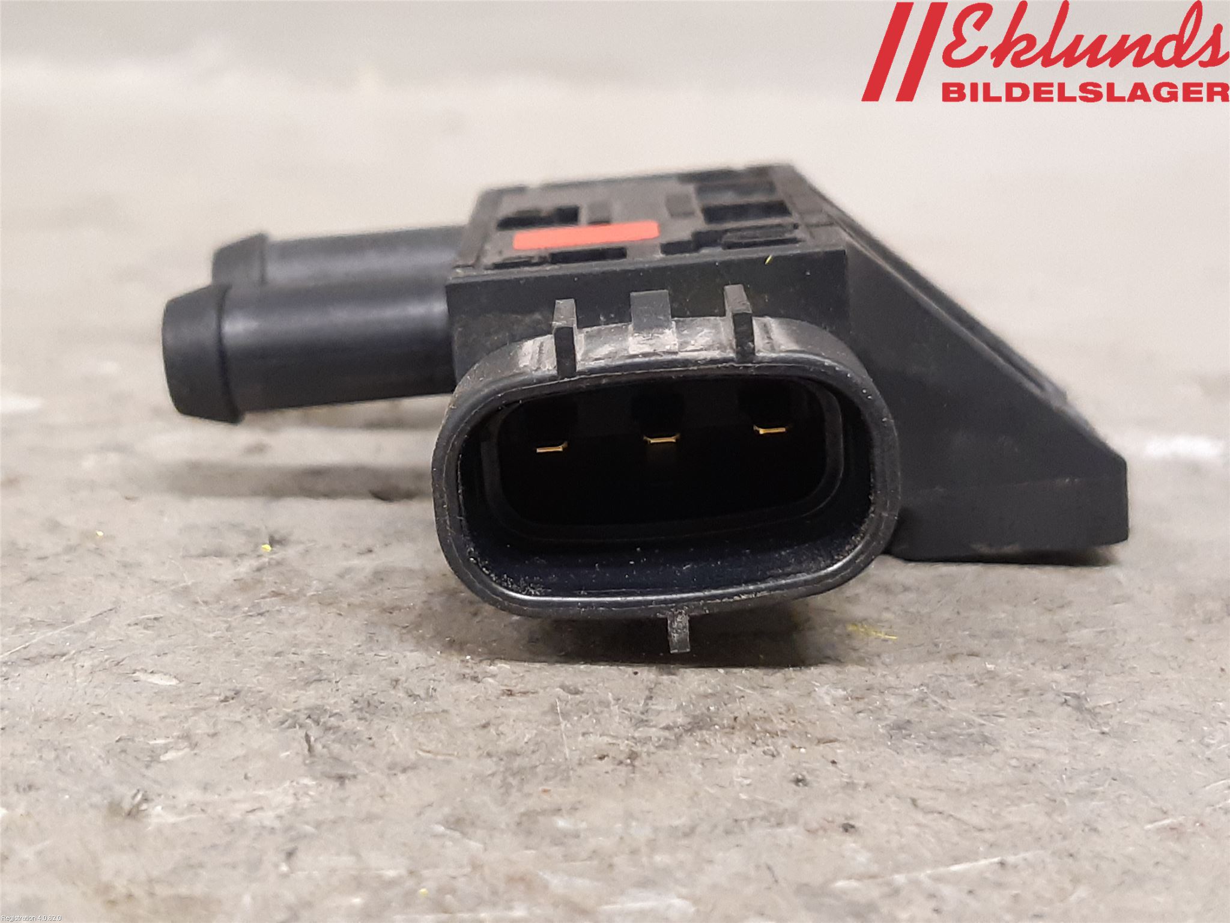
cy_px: 462
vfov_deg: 53.1
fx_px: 924
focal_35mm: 26
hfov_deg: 67.3
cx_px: 615
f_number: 1.7
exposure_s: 1/33
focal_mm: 3.93
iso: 250
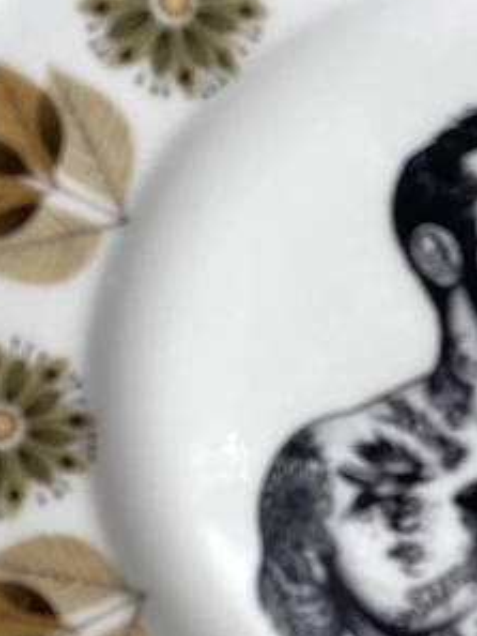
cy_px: 392
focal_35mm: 77
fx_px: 1414
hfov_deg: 18.4
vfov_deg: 25.3
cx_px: 522
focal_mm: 4.2
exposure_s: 1/424
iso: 32
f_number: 1.6
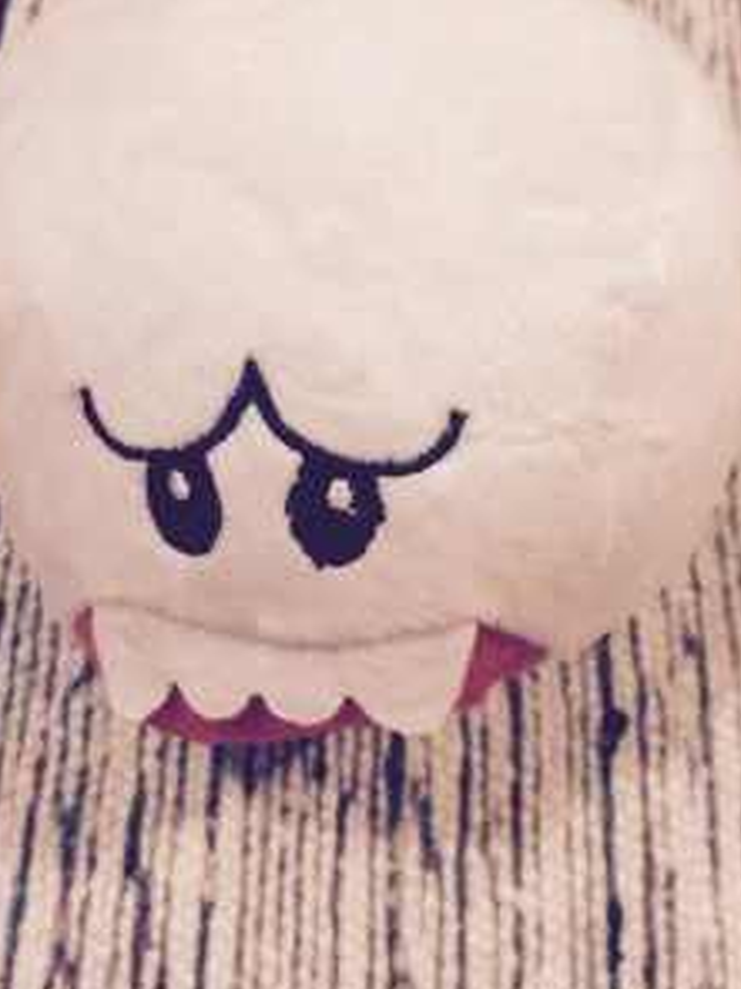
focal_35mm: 42
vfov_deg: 44.8
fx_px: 1200
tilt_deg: -65.2
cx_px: 285
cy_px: 491
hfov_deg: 34.2
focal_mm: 4.15
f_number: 2.2
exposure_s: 1/30
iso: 250
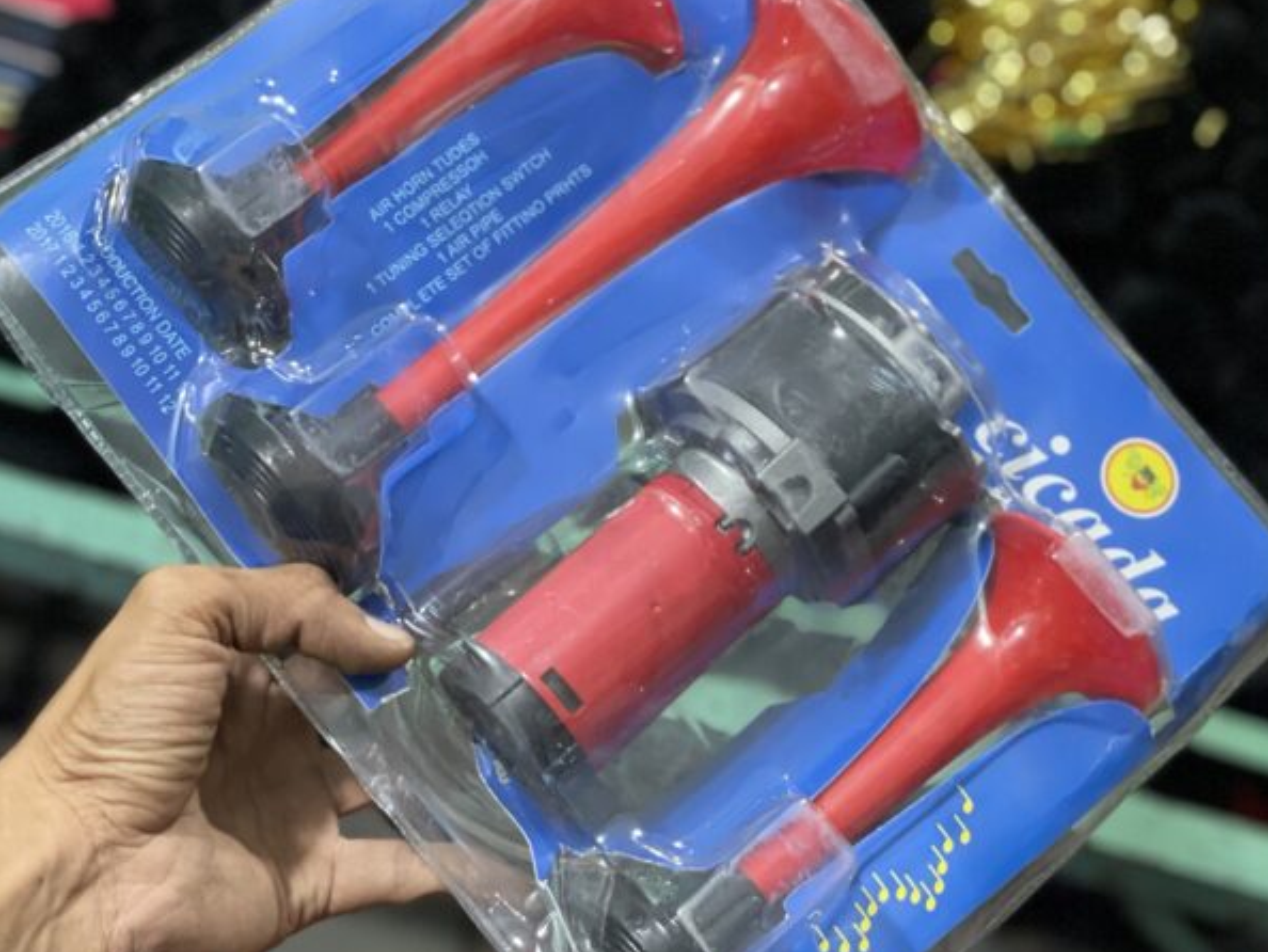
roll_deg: -16.3
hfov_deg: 27.8
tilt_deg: -43.5
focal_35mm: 70
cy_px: 333
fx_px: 2565
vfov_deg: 21.0
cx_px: 636
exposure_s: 1/33
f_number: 2
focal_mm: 6
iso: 320
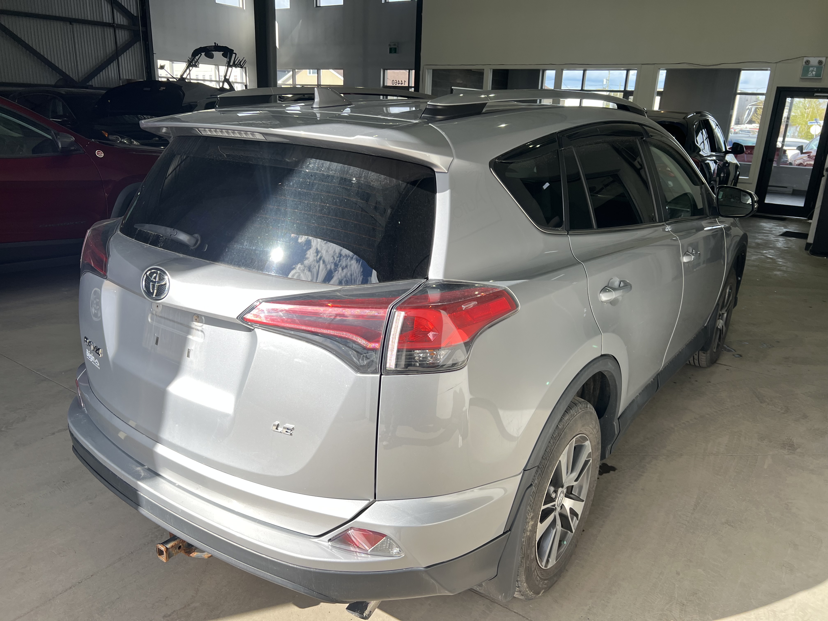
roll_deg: -1.4
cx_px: 414
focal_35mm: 26
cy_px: 310
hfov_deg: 67.3
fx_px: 622
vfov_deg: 53.1
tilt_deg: -18.0
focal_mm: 5.7
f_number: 1.5
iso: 50
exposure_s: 1/541
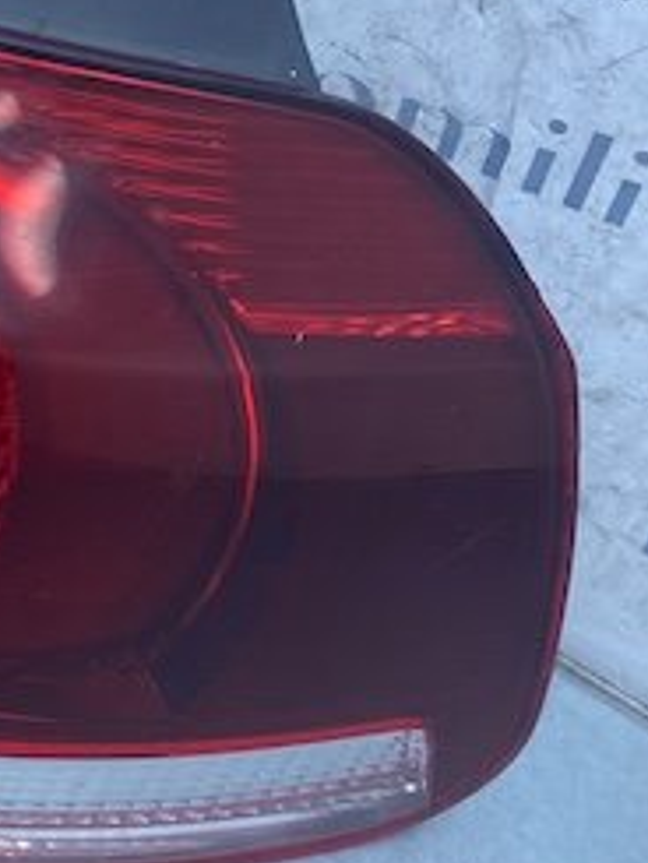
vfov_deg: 28.5
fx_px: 1696
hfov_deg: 20.2
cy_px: 461
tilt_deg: -49.5
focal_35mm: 68
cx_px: -141
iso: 32
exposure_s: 1/582
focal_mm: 4.25
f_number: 1.8
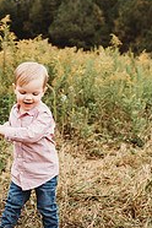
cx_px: 27
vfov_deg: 33.4
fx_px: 367
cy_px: 42
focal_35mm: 58
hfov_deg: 23.0
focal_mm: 24
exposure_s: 1/800
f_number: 2.2
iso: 125
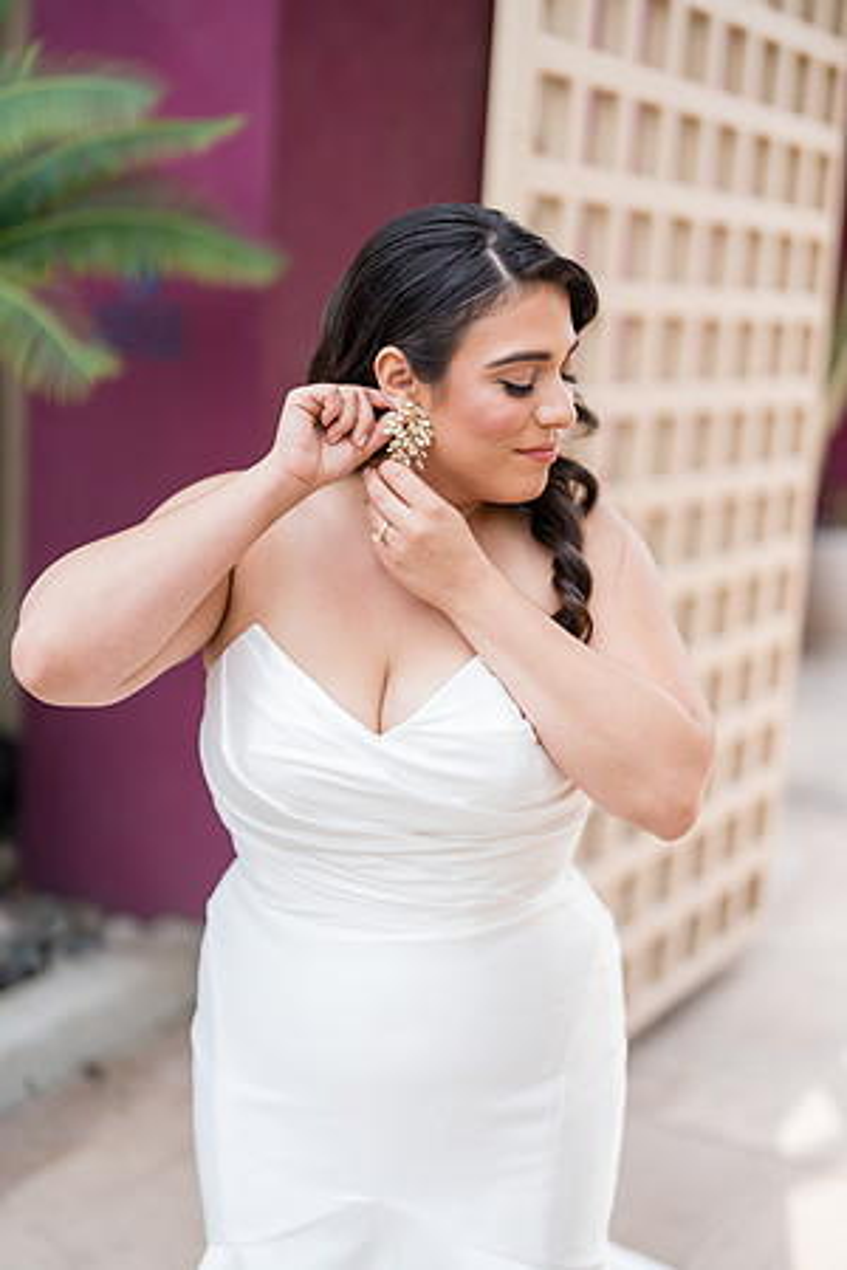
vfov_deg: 39.6
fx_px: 1764
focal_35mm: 50
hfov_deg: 27.0
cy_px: 635
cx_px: 424
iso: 50
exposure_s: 1/1600
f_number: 1.2
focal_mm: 50
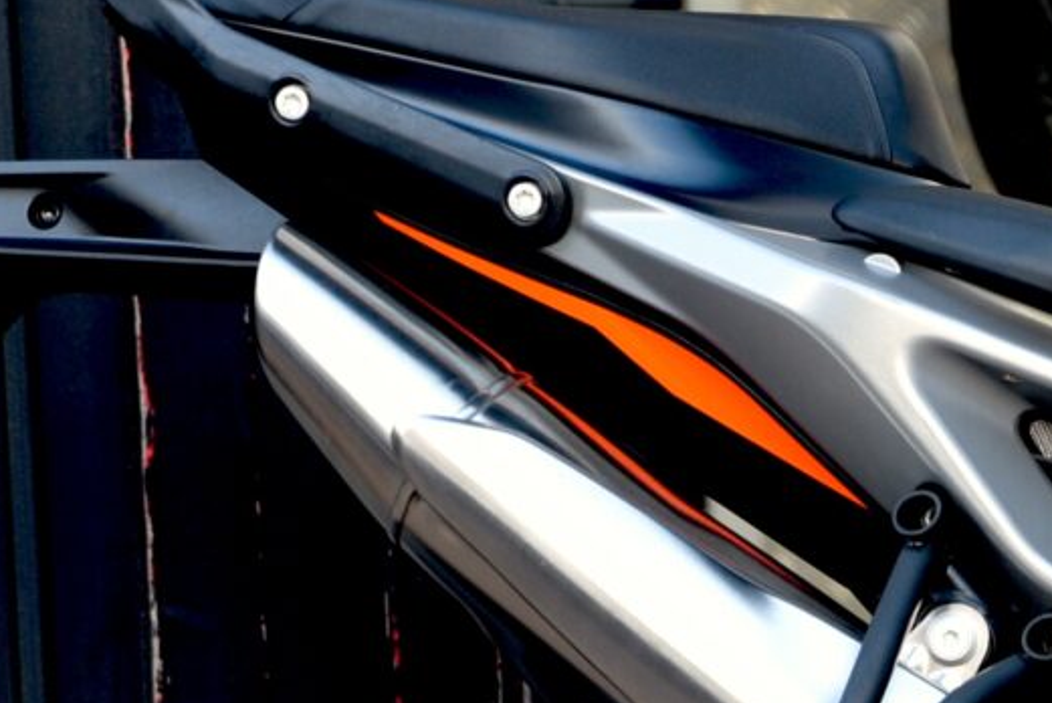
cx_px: 2076
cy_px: 805
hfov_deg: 5.8
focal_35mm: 344
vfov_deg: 4.0
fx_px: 10058
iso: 200
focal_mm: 70
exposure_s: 1/60
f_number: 4
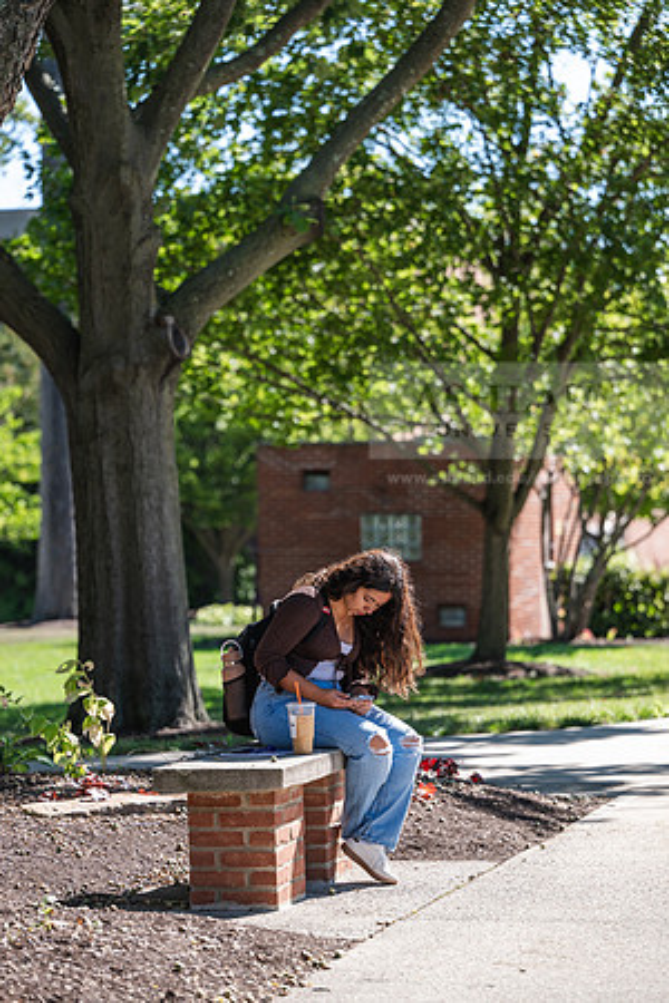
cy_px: 502
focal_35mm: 115
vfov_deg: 17.8
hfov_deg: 11.9
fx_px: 3205
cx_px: 334
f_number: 3.2
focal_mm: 115
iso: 64
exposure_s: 1/200
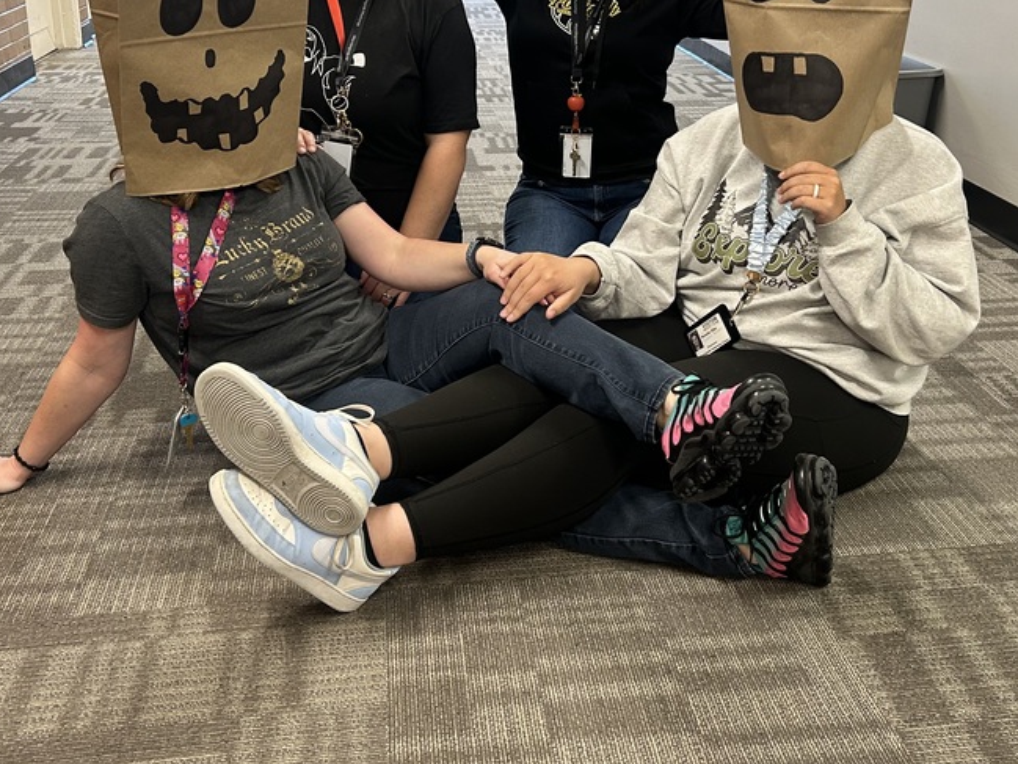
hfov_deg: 45.7
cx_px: 560
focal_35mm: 41
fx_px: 1206
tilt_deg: -16.2
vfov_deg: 34.6
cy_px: 213
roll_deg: +0.4
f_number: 1.5
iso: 125
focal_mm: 5.7
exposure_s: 1/102
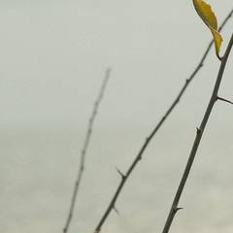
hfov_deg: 5.2
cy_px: 402
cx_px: 388
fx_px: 2543
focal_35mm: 334
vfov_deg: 5.2
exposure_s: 1/5000
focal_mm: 39.3
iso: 640
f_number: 5.6
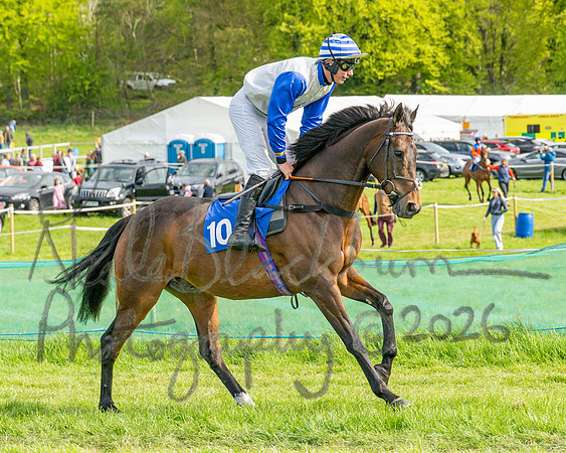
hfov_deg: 13.6
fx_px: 2379
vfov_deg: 10.9
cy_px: 252
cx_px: 341
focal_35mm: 142
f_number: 4
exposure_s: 1/2000
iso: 200
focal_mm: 70
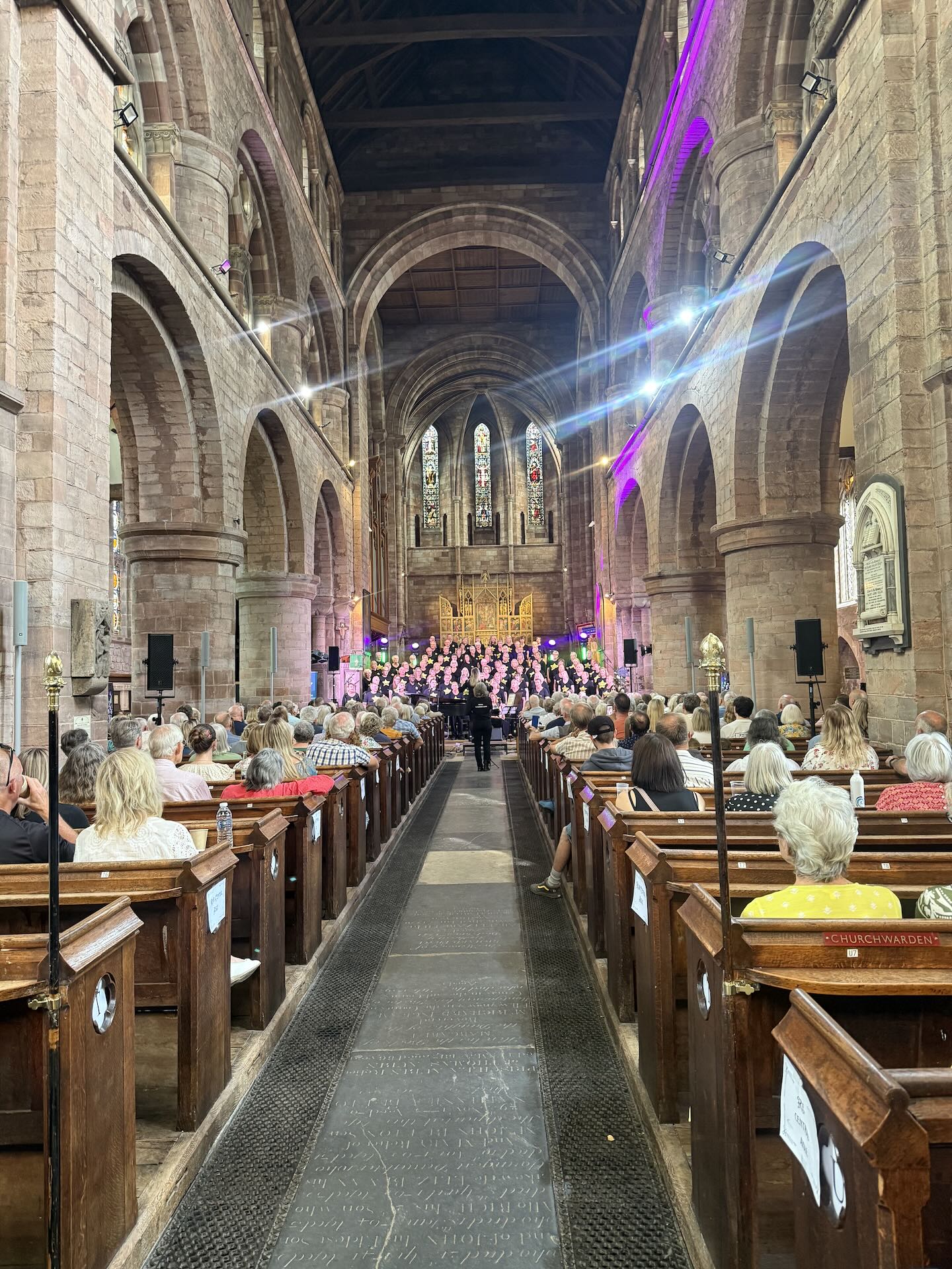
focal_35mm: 24
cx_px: 476
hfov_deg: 56.8
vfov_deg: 71.6
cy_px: 634
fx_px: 880
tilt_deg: +4.5
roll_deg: +0.5
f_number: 1.78
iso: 320
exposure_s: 1/50
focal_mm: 6.76
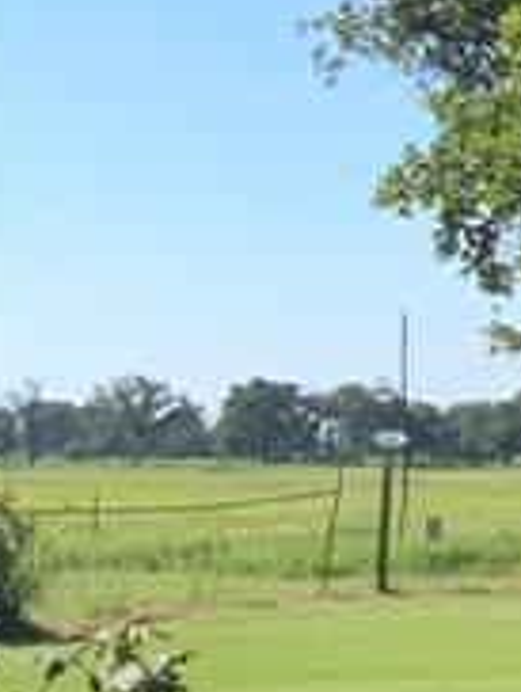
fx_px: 3263
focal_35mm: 163
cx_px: 1920
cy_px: 468
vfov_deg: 12.1
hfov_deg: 7.3
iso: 16
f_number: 1.8
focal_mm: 3
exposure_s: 1/759
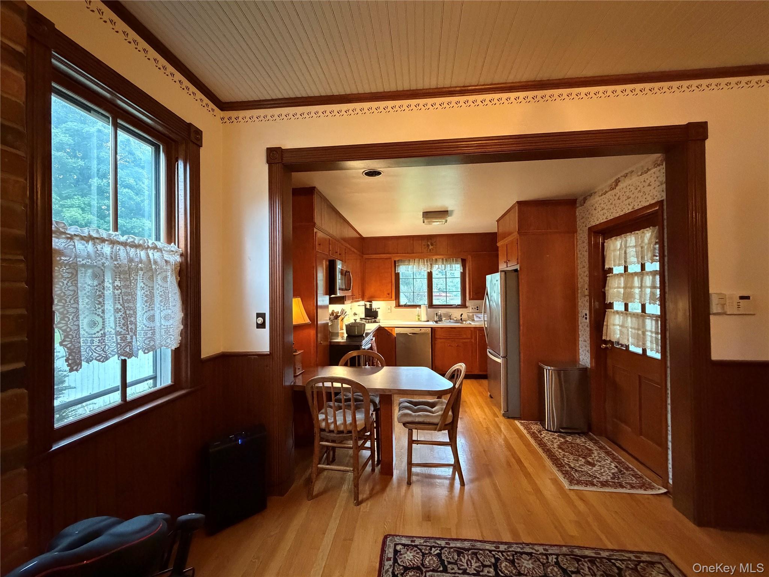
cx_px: 384
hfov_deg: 102.1
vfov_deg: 85.7
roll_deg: +0.4
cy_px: 288
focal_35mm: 14
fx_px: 311
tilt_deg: +0.1
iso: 1250
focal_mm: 2.22
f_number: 2.2
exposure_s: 1/60
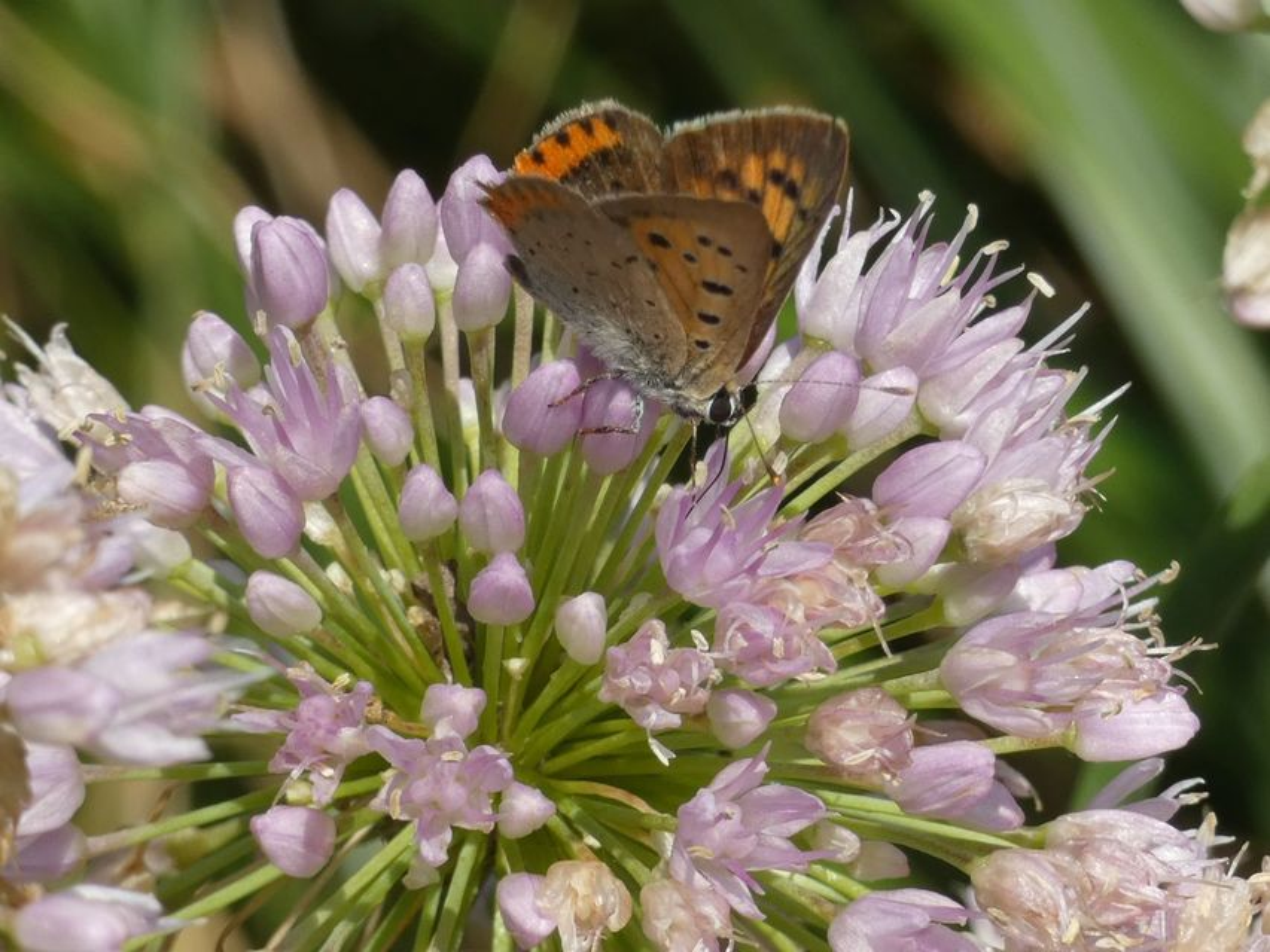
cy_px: 476
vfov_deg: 4.7
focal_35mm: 319
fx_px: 11705
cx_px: 635
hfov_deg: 6.2
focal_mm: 57.2
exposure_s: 1/200
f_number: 5.6
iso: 80
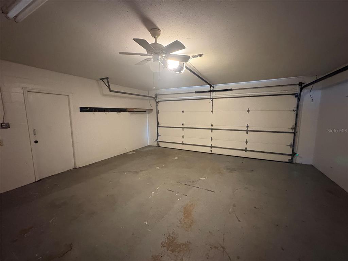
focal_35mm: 14
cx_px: 174
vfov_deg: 85.7
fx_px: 141
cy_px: 130
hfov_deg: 102.1
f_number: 2.2
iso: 1000
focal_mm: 2.22
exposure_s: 1/30
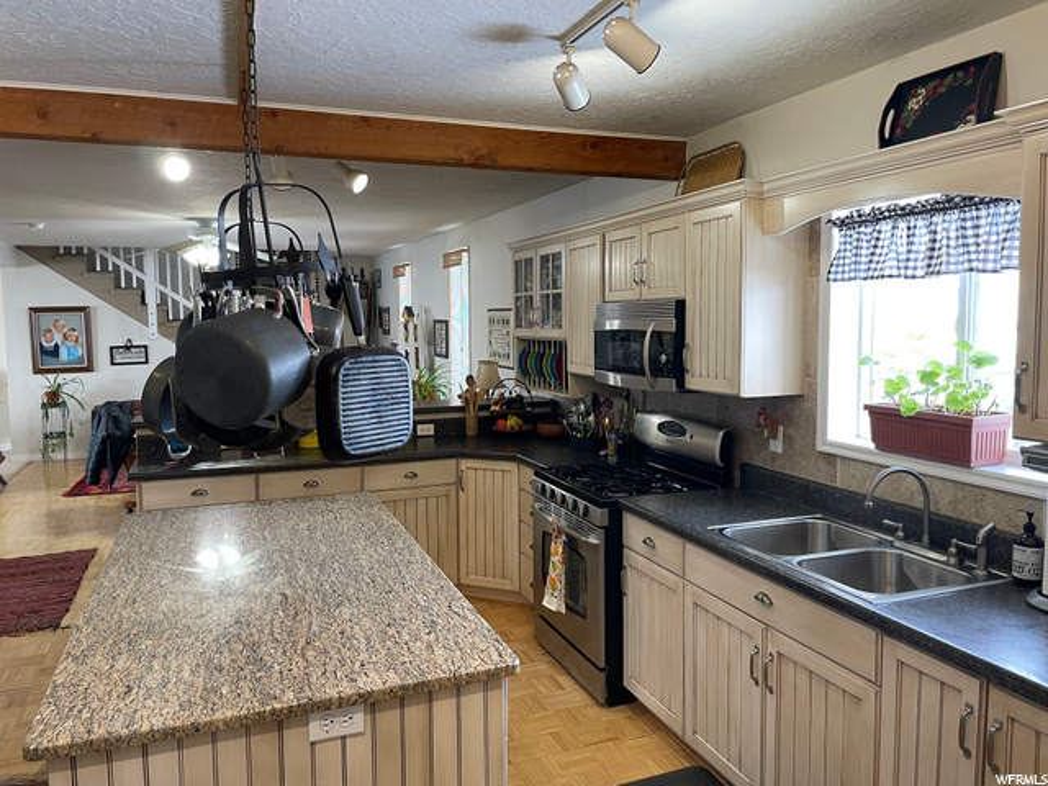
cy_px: 393
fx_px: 787
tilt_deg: -3.7
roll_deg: +1.1
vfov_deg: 53.1
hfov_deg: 67.3
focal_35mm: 26
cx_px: 524
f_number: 1.6
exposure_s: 1/60
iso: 125
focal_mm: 4.2
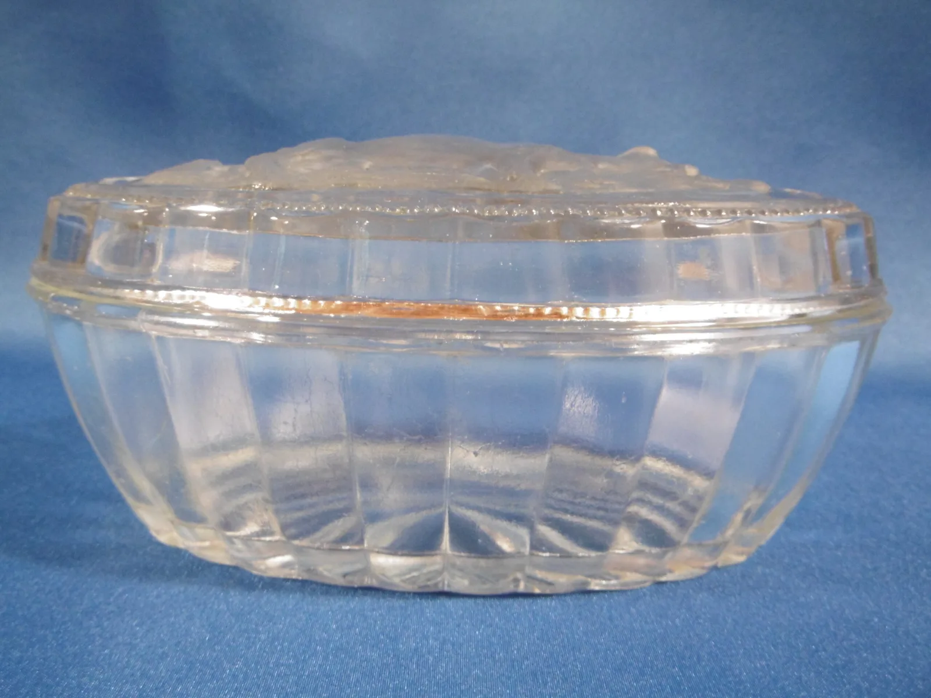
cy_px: 349
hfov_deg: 49.0
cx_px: 466
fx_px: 1022
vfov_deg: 37.7
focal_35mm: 38
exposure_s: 1/10
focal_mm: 6.8
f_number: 3.7
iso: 400
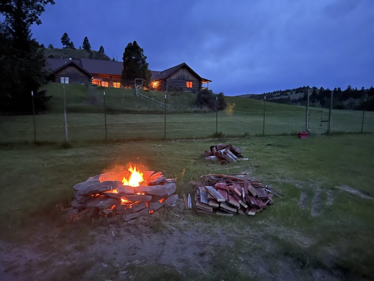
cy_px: 140
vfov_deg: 53.1
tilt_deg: -5.9
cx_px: 187
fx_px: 281
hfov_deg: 67.3
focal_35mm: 26
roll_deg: +0.4
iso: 2500
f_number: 1.5
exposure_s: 1/15
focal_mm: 5.7
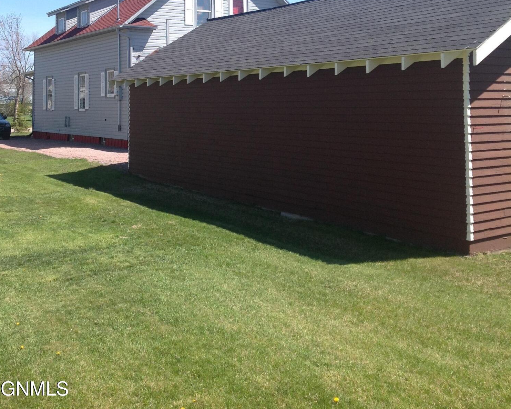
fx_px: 696
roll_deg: +0.7
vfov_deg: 31.8
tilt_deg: +1.2
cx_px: 256
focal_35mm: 46
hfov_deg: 40.3
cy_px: 76
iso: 50
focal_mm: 4.28
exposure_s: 1/975
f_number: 2.4
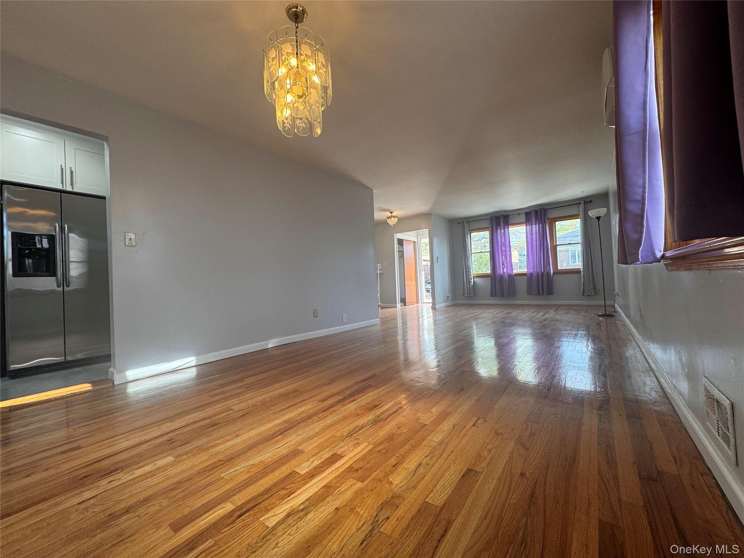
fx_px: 301
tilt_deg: +0.0
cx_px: 372
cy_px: 279
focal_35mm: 14
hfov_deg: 102.1
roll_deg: +2.1
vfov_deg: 85.7
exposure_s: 1/120
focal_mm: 2.22
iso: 100
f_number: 2.2
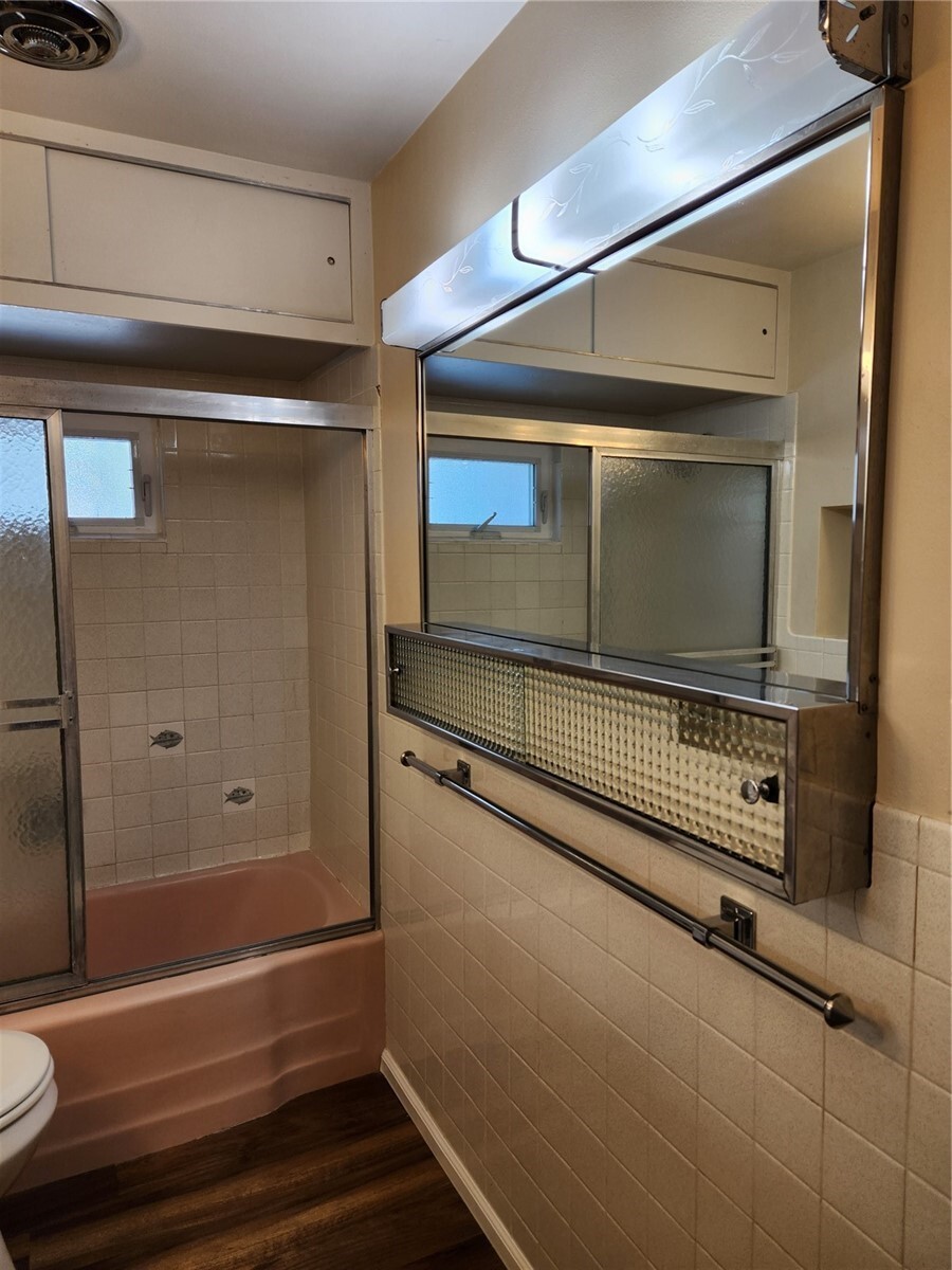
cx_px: 476
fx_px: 843
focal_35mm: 23
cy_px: 635
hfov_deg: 58.9
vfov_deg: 73.9
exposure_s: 1/120
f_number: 1.8
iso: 64
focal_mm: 5.4
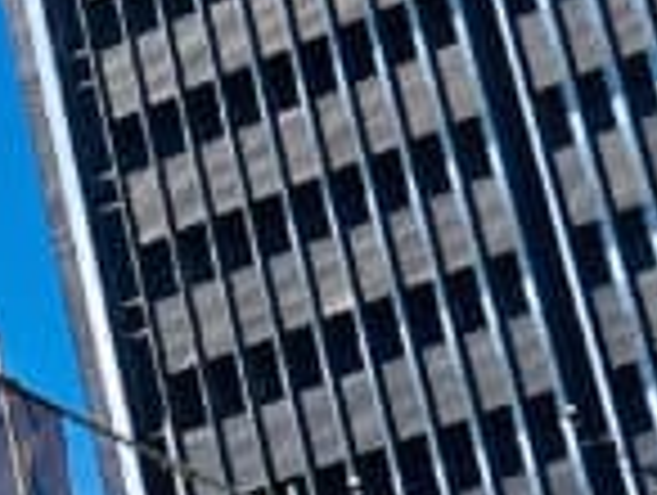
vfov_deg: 5.8
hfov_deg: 6.6
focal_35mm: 259
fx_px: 4924
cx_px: -1580
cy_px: 227
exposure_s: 1/400
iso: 200
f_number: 9
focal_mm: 17
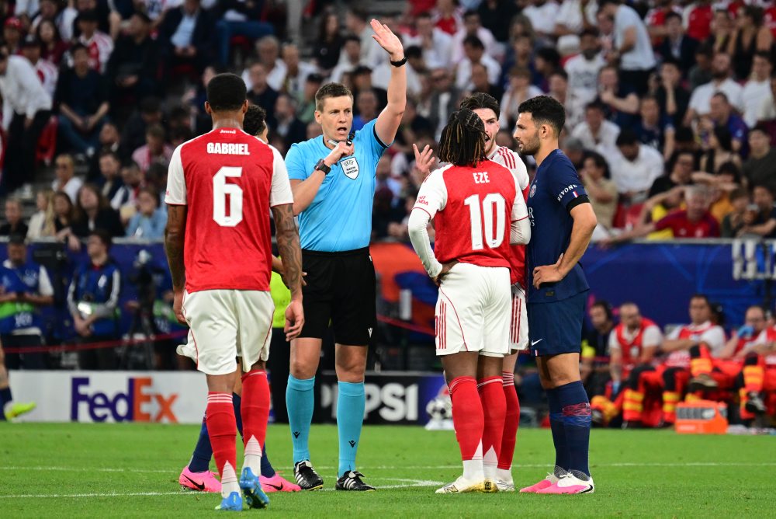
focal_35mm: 400
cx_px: 388
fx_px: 8627
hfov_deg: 5.2
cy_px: 260
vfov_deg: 3.4
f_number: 5.6
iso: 3200
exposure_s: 1/1000
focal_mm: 400
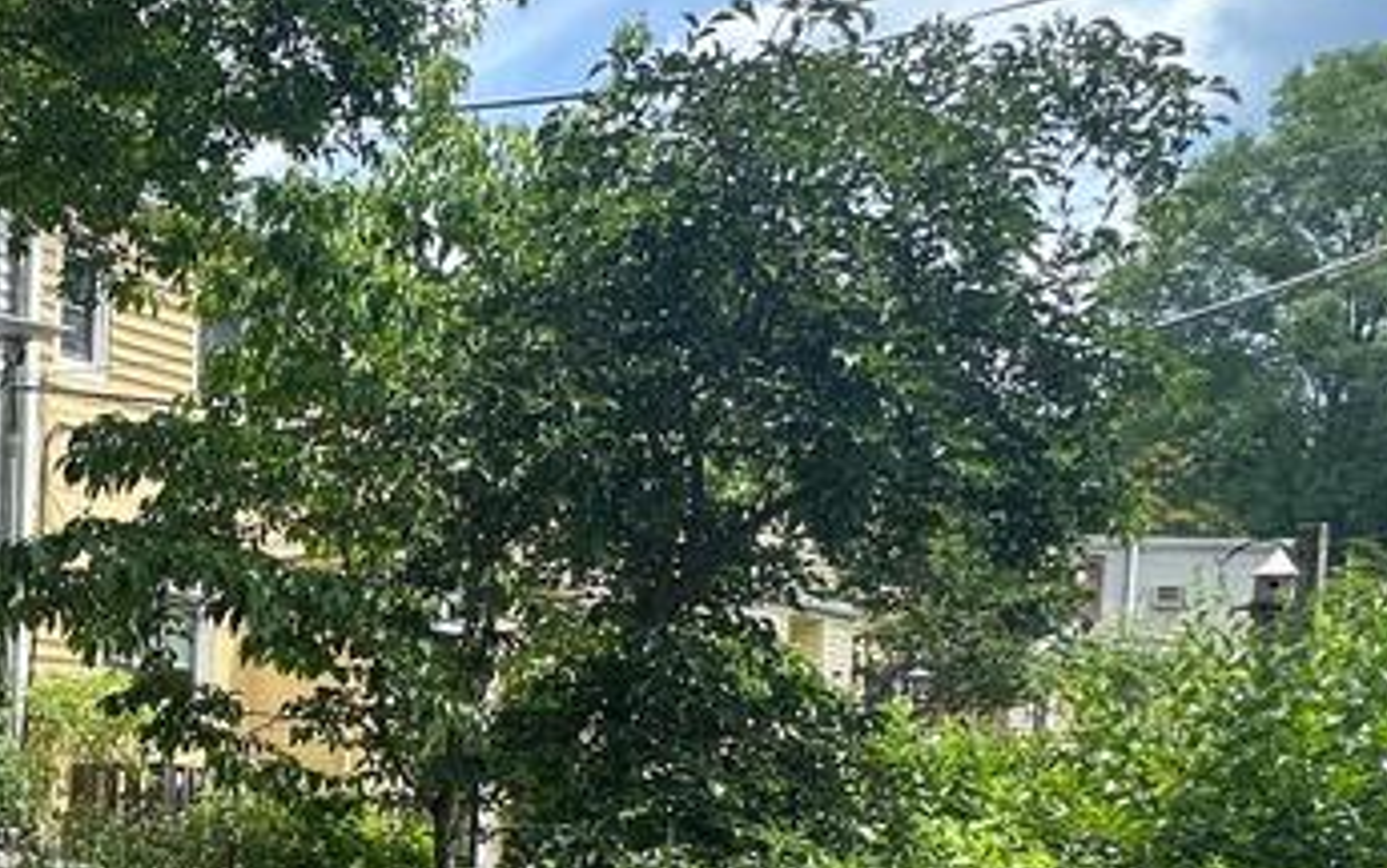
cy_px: 908
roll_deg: -2.1
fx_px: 1664
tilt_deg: -3.4
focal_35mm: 44
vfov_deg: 27.3
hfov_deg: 38.3
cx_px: -101
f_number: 2.2
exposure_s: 1/489
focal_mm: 2.22
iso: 40
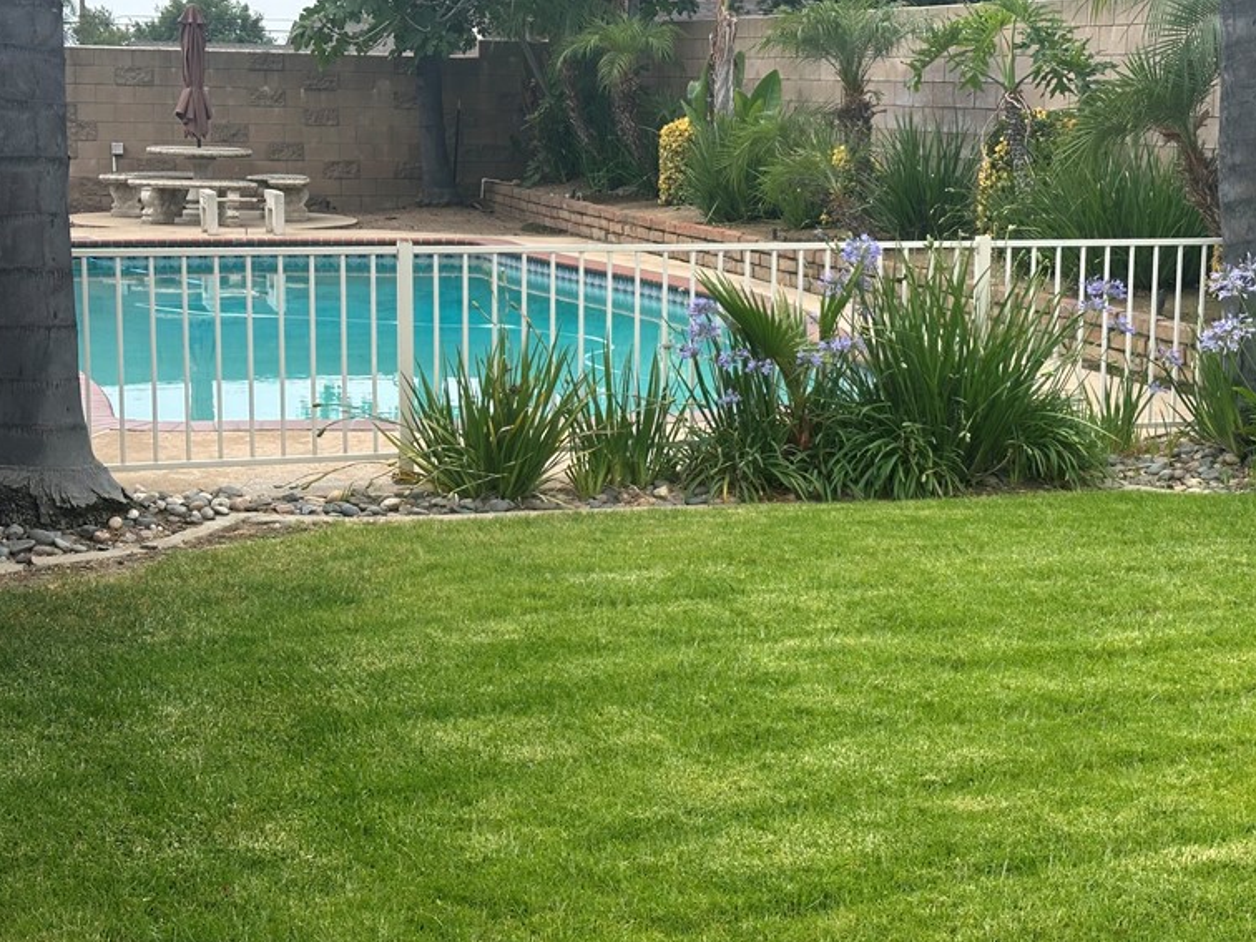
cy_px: 424
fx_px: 2358
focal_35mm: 65
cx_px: 787
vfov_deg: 22.6
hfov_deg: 29.7
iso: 64
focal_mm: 6.86
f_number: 1.78
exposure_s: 1/1145
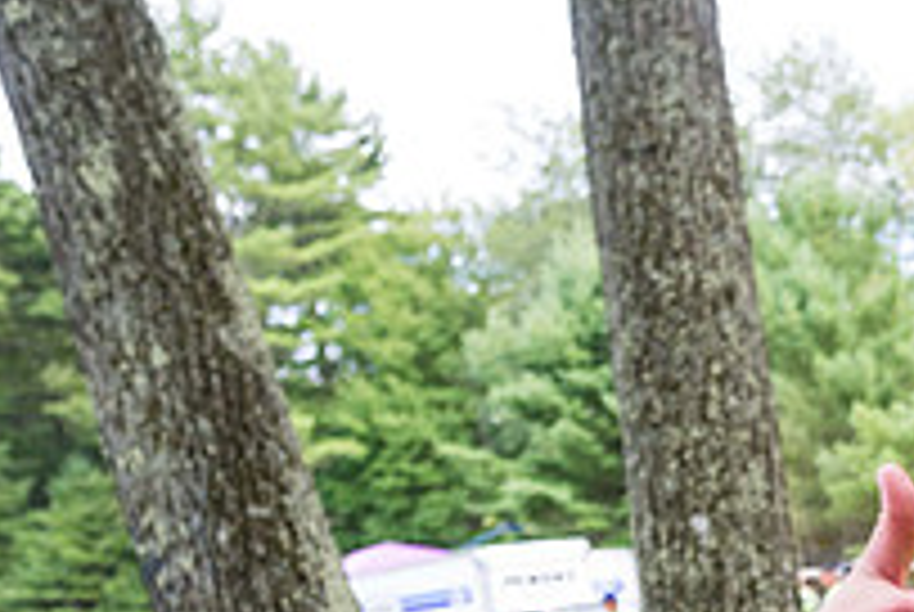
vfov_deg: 18.5
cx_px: 1153
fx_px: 1704
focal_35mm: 67
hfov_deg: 26.1
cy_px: 857
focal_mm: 23.5
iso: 500
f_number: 4
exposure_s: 1/500
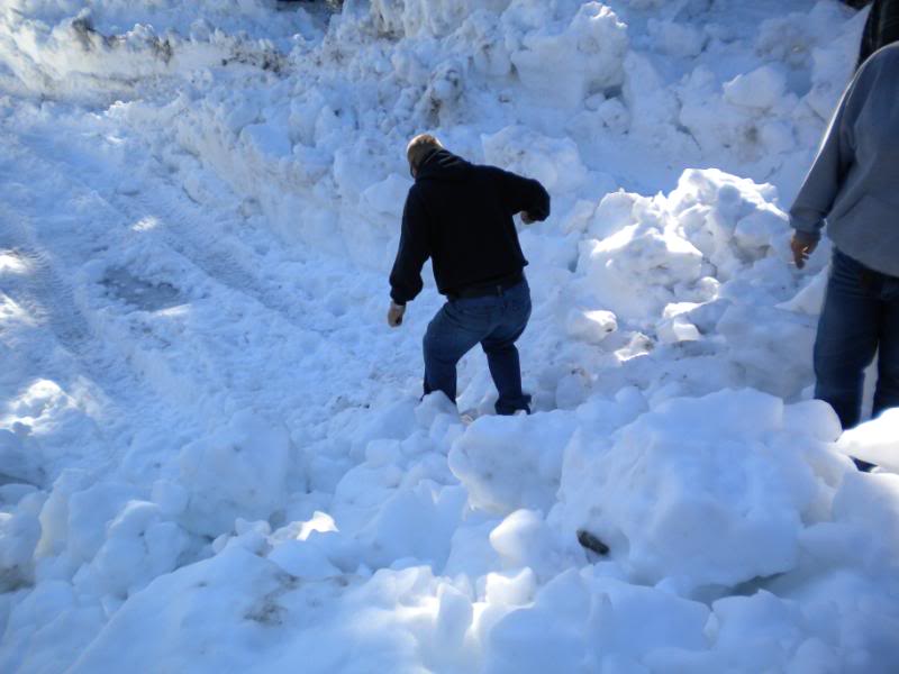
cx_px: 450
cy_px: 337
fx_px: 909
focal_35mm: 35
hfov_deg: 52.6
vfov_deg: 40.7
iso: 86
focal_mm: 6.3
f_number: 3.1
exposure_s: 1/447
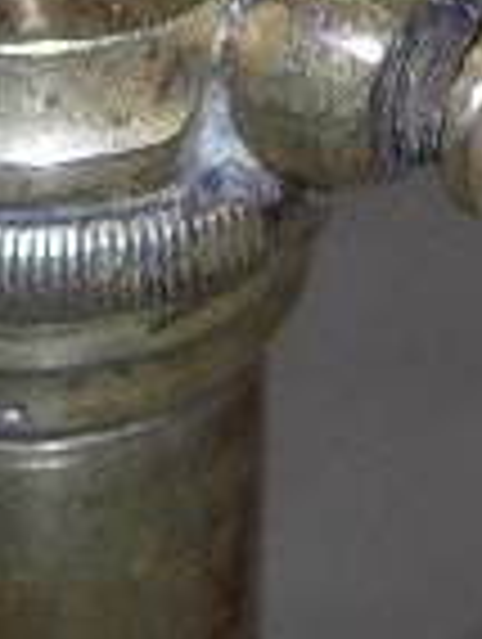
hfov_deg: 5.4
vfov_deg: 6.8
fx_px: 5072
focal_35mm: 274
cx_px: 68
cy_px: -860
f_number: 2.8
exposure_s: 1/60.1
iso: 50
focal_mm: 7.8
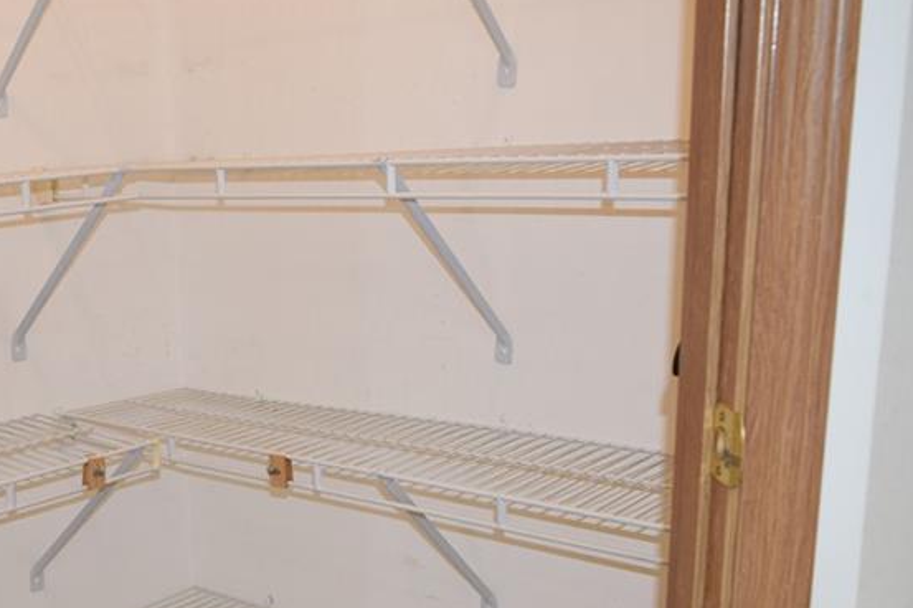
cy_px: 501
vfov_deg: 26.4
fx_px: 1267
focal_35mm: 50
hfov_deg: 38.1
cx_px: 175
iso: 800
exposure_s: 1/100
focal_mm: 18
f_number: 5
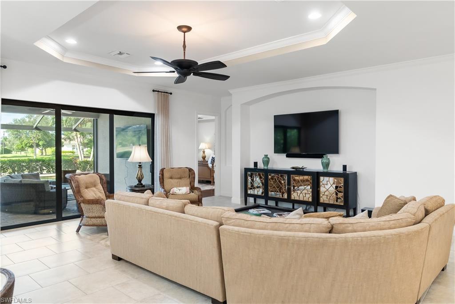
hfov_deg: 73.7
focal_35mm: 24
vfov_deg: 53.1
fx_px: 303
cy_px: 152
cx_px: 228
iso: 1600
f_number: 6.7
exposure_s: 1/30
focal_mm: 24
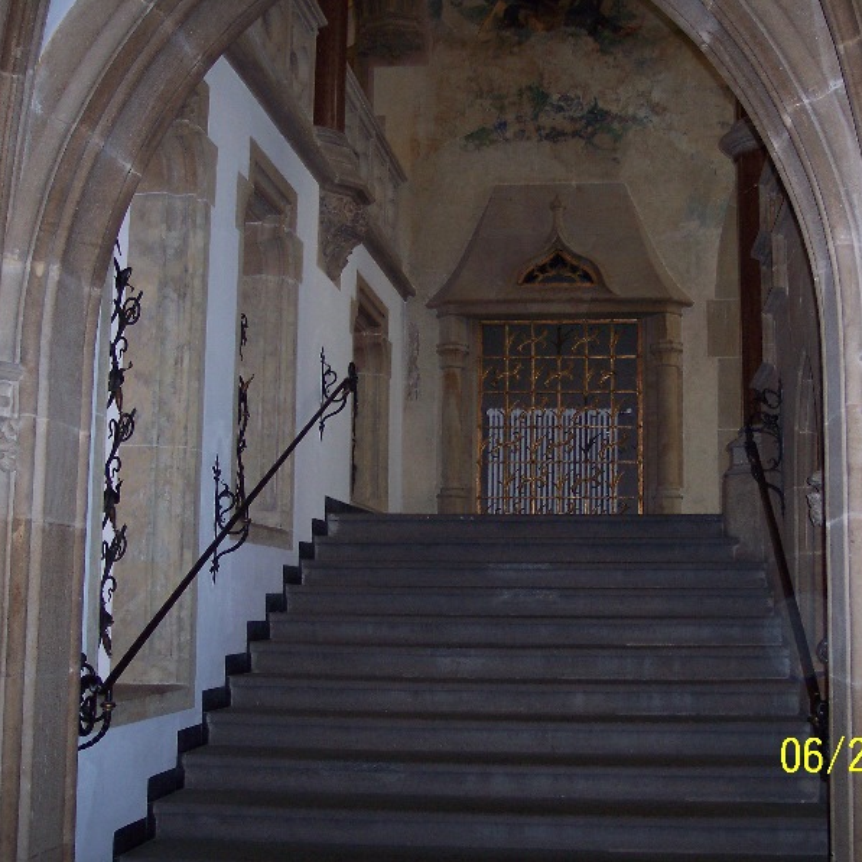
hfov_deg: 37.5
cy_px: 430
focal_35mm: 45
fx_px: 1268
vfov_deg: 37.6
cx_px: 484
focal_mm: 8
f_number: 2.8
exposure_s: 1/30
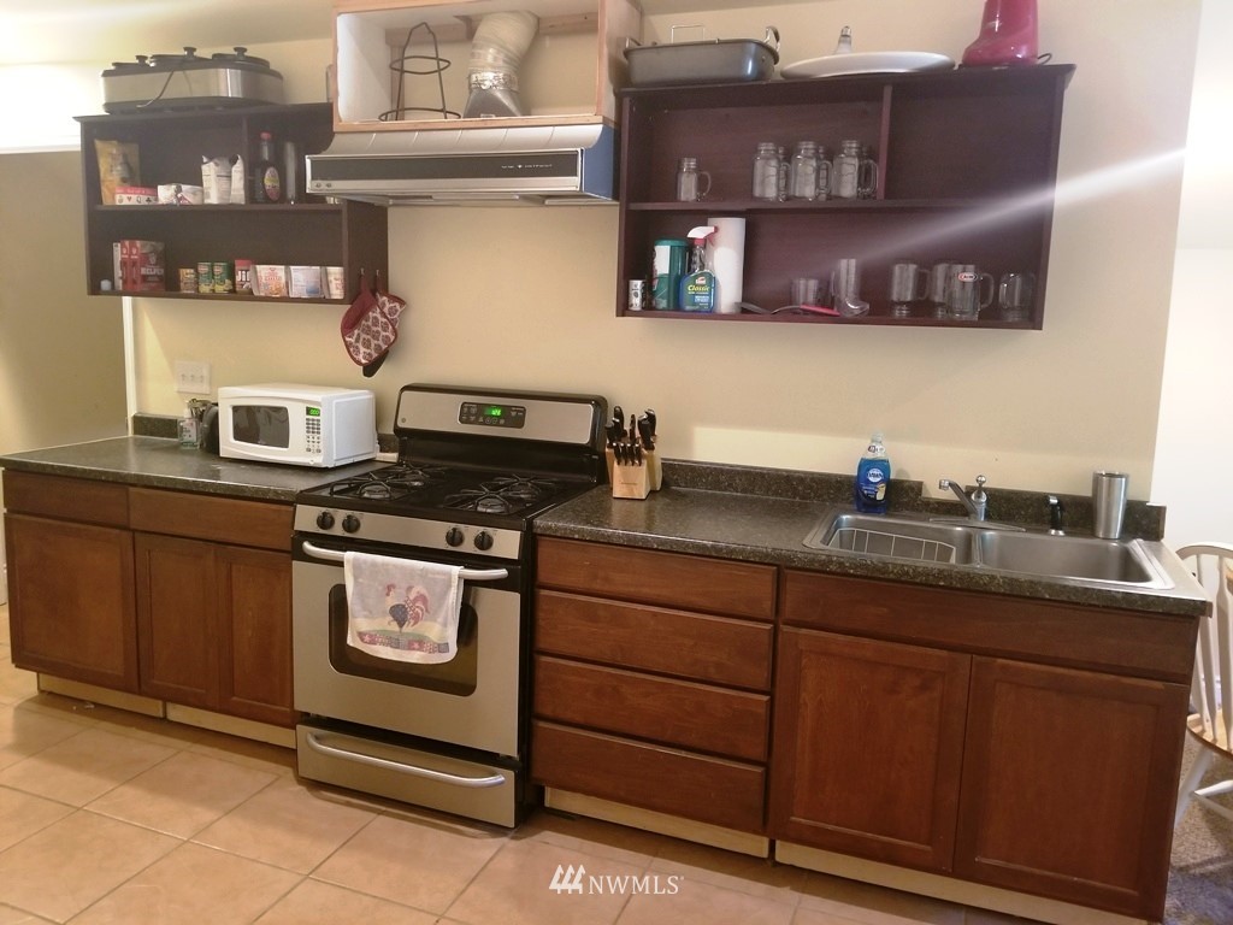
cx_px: 616
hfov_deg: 67.3
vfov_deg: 53.1
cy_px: 462
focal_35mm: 26
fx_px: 926
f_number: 1.7
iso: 200
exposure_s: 1/11
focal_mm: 4.25
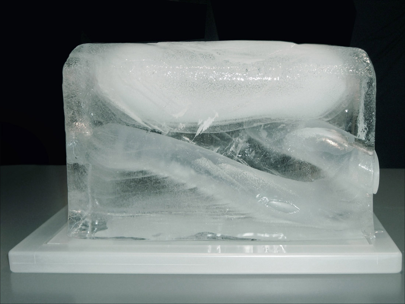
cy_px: 152
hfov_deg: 38.9
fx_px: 573
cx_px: 202
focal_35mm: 49
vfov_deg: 29.7
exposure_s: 1/40
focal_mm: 8.2
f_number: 3.1
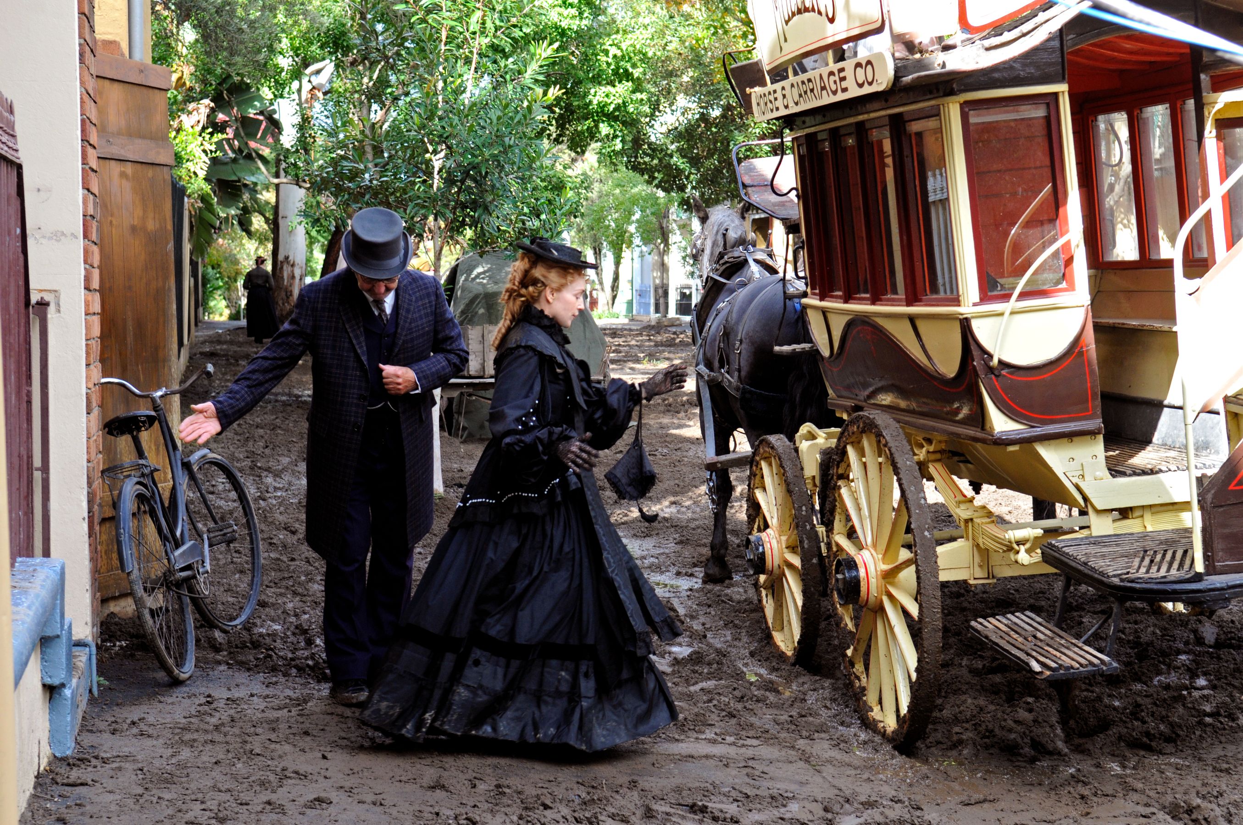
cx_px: 622
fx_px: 2586
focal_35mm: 75
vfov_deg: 18.1
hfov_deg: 27.0
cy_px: 412
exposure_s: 1/250
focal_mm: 50
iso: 400
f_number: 6.3
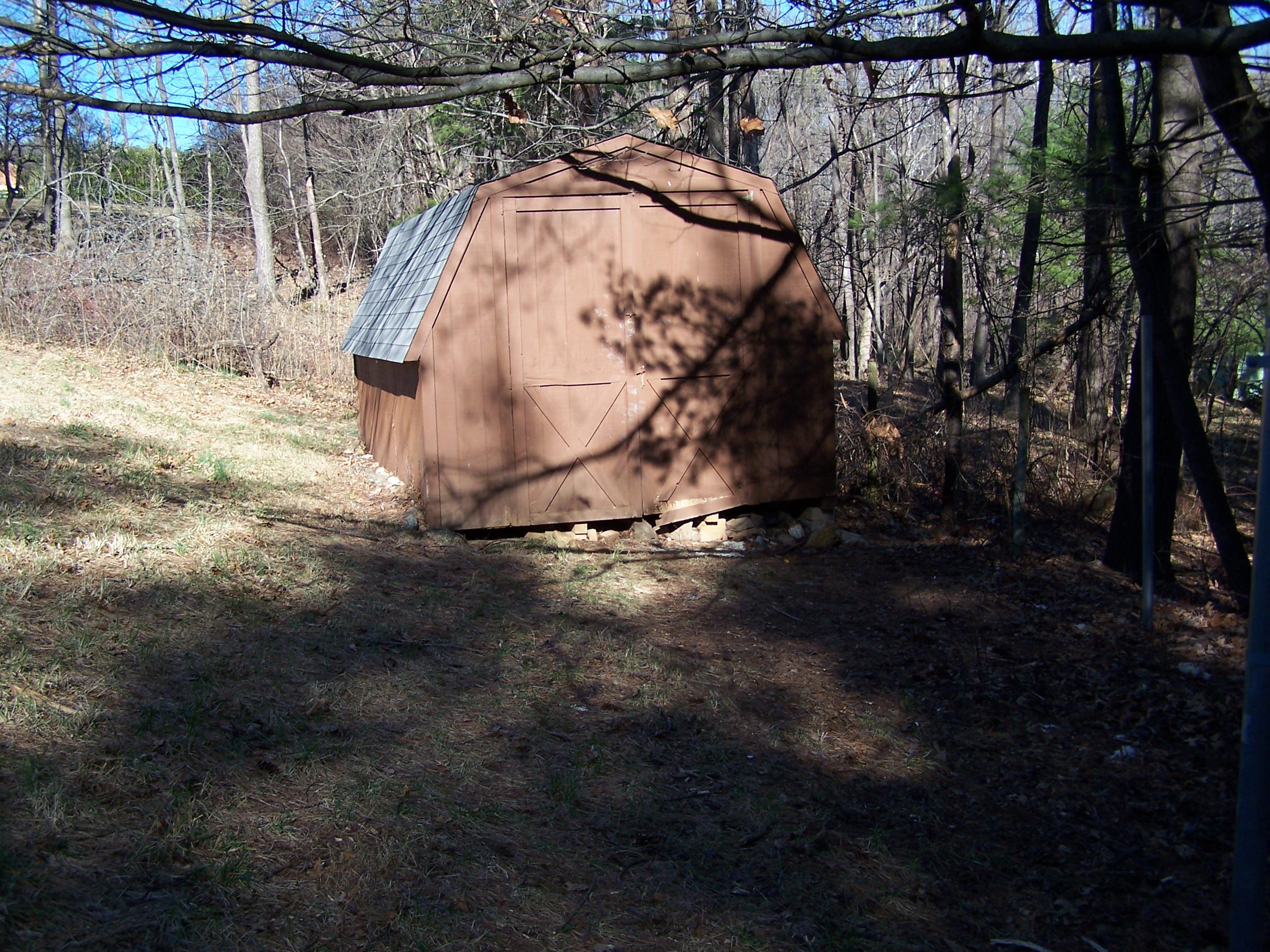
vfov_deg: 37.7
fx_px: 1394
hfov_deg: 49.0
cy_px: 476
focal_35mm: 38
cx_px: 635
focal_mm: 6.3
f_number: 2.8
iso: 80
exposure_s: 1/500
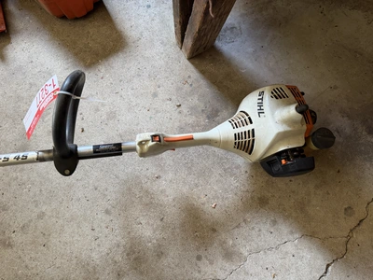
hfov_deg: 71.6
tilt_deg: -72.8
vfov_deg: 56.8
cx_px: 186
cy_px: 140
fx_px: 259
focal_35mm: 24
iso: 200
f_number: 1.78
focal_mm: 6.76
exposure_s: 1/121
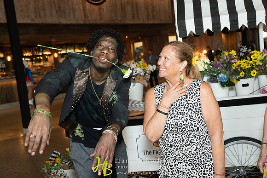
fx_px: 282
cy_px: 89
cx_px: 134
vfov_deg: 35.1
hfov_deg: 50.7
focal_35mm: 38
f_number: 4
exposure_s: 1/100
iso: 1600
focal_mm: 38
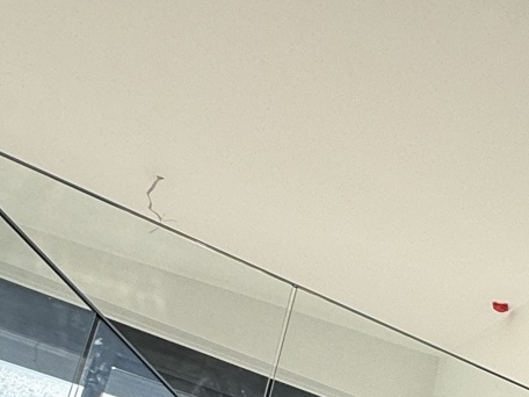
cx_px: 945
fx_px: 902
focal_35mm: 59
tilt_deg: +18.3
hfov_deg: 21.6
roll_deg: -1.7
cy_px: 599
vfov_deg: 21.0
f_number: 2.2
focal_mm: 2.22
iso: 50
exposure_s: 1/228
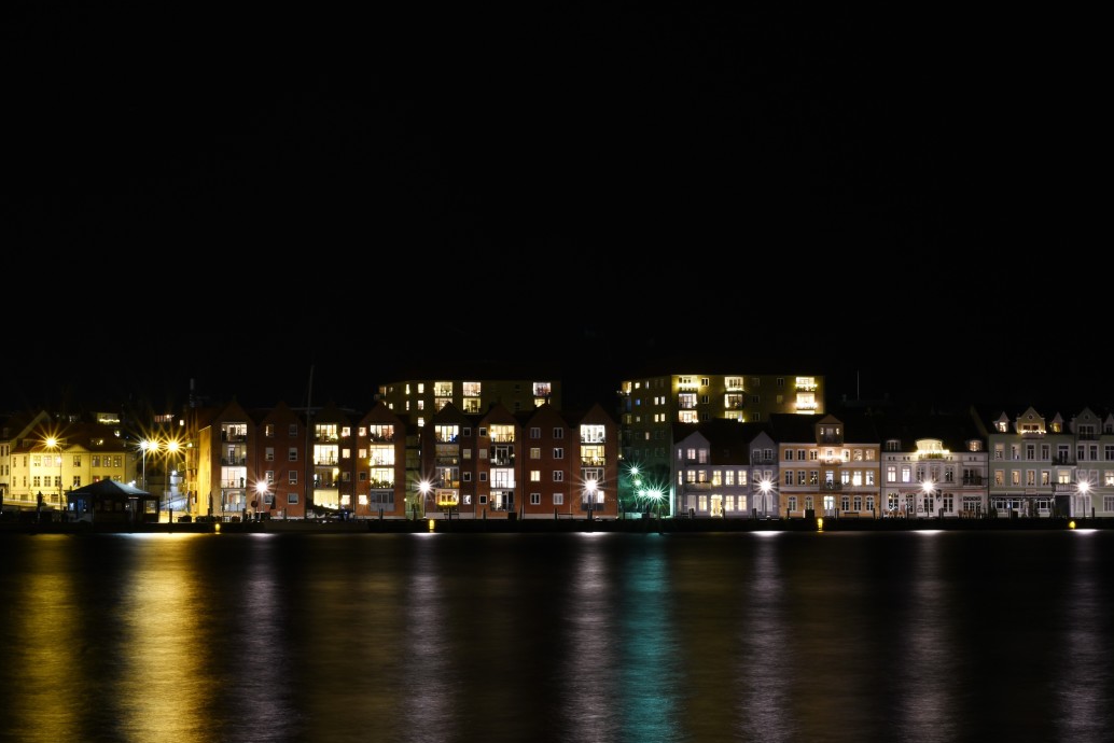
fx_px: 1795
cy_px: 419
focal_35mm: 58
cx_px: 620
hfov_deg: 34.4
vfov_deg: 23.4
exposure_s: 30
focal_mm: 50
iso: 200
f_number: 16
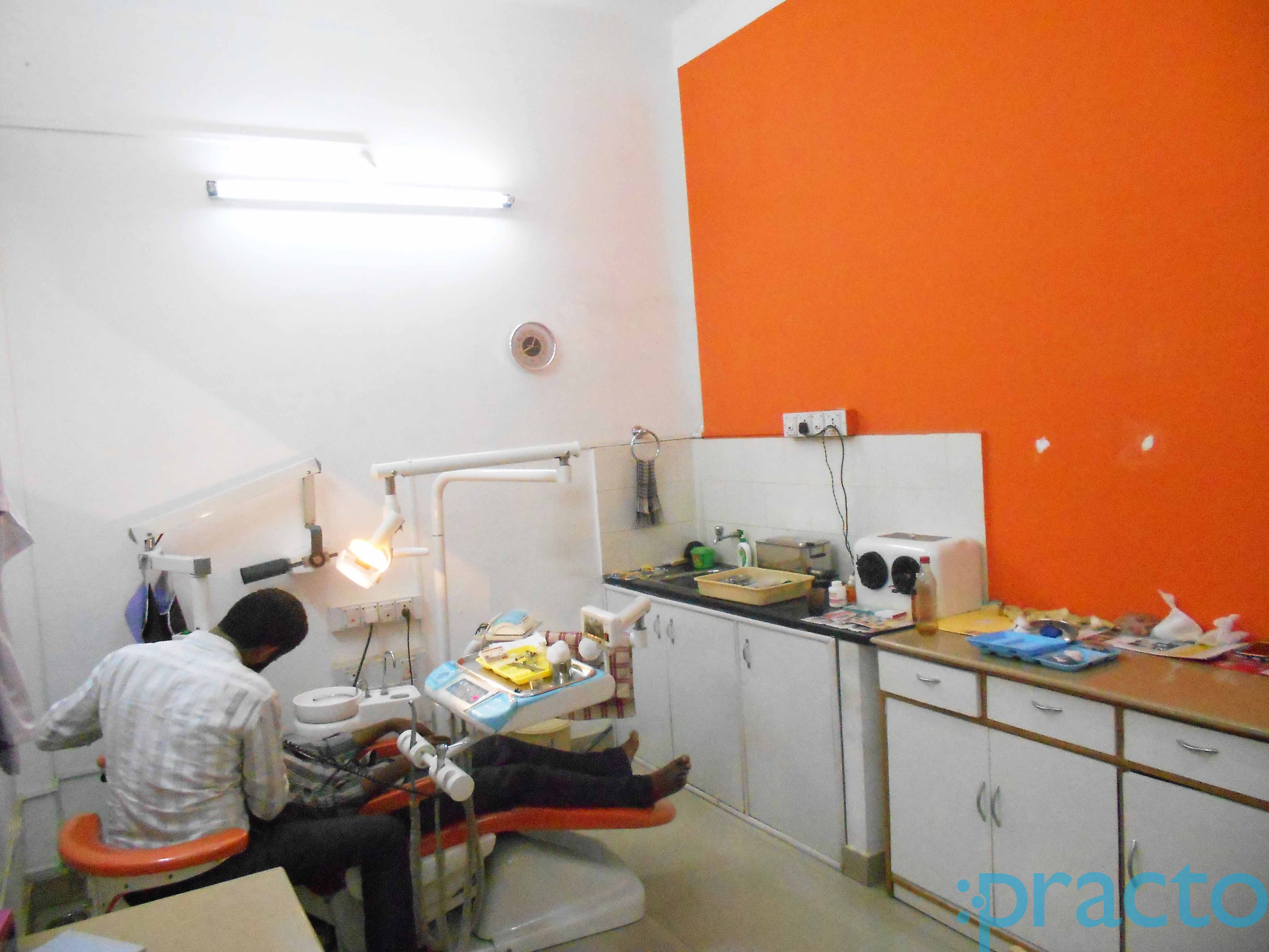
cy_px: 476
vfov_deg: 53.1
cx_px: 634
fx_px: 953
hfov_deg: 67.3
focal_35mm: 26
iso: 320
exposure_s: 1/30
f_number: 3.2
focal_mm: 4.6
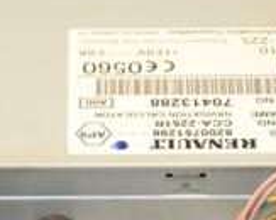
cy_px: 154
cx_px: 98
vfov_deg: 4.0
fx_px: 3172
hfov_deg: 5.0
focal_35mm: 389
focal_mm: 75
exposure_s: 1/200
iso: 800
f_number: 5.3
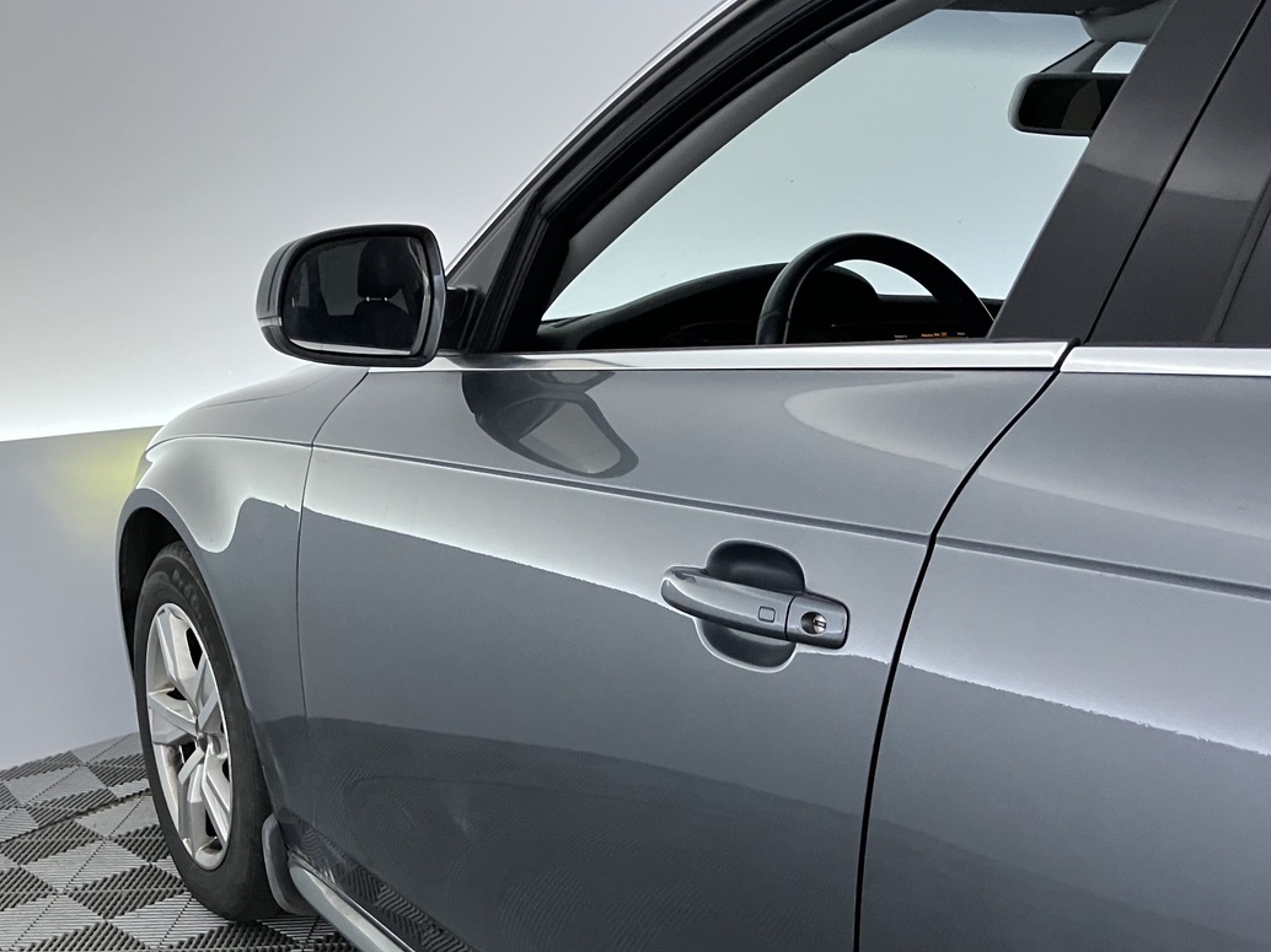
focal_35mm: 39
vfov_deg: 36.5
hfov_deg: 47.9
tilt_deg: -15.5
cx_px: 627
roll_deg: +0.3
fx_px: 1432
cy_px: 629
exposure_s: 1/49
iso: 200
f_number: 1.8
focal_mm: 3.99
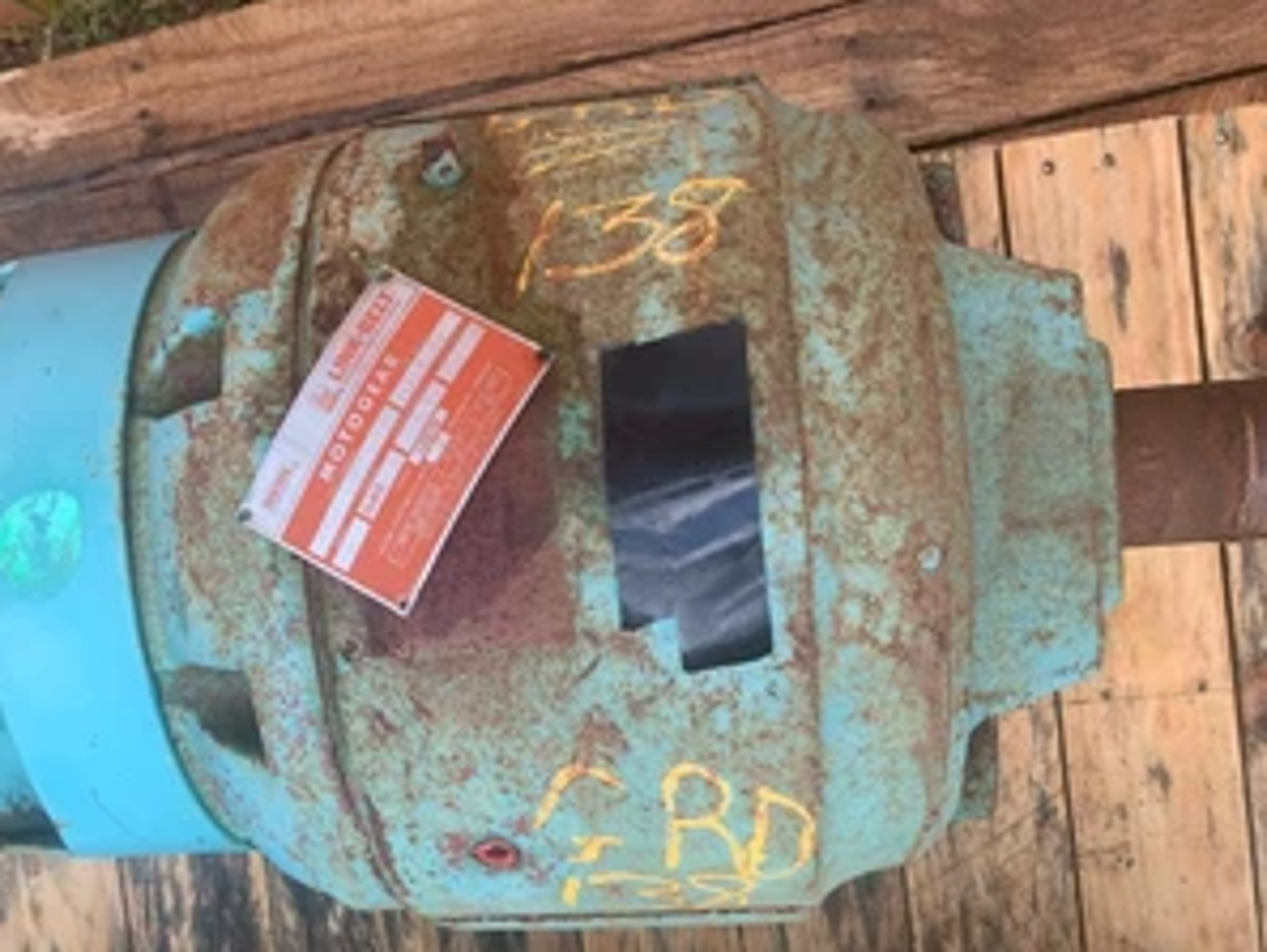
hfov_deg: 52.3
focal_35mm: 35
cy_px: 606
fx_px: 1282
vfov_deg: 40.4
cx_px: 525
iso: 25
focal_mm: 4.25
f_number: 1.8
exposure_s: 1/349
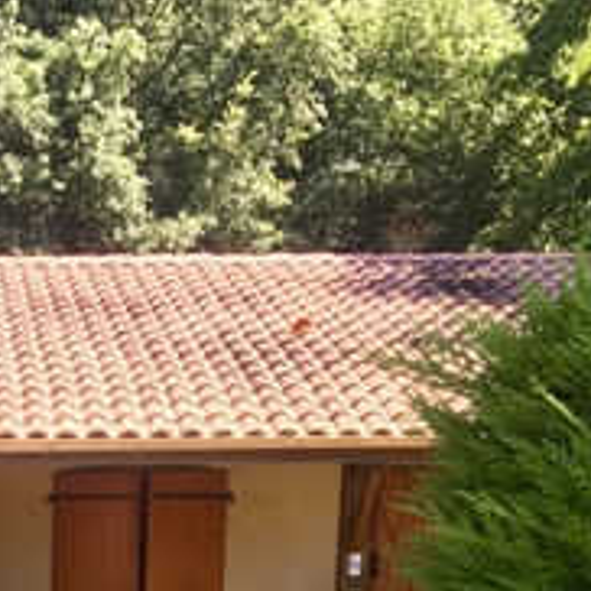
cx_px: -107
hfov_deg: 18.4
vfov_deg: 17.1
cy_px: 932
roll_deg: -1.6
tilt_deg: -8.9
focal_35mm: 90
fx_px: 1738
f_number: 2.2
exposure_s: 1/245
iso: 25
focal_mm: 4.15
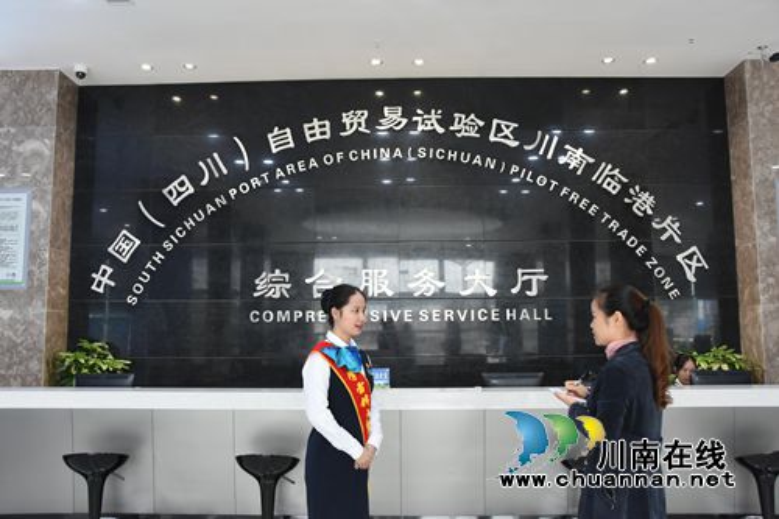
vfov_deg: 43.6
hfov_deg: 61.9
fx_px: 649
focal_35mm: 30
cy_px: 260
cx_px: 390
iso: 800
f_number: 5
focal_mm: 20
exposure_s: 1/100
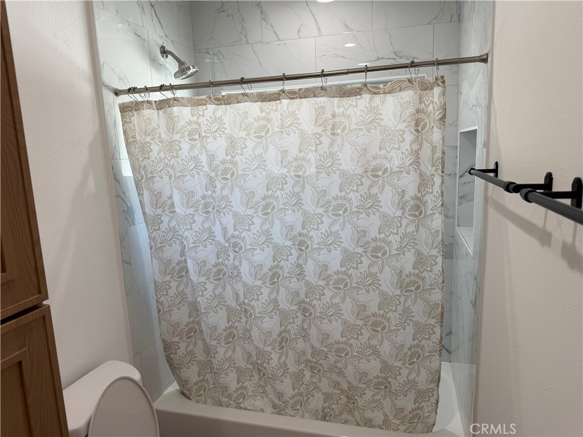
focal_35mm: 24
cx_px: 292
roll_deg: +1.8
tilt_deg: -9.5
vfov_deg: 56.8
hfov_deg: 71.6
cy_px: 218
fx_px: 404
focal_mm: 6.76
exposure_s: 1/120
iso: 50
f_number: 1.78
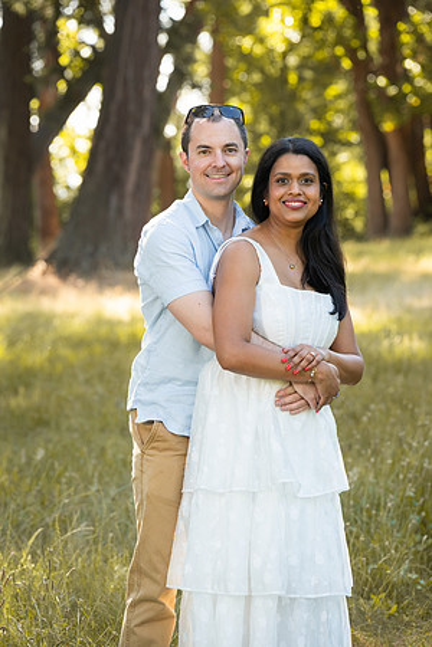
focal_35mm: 150
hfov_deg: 9.1
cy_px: 324
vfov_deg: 13.7
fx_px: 2700
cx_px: 216
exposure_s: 1/200
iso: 500
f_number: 5.6
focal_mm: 150
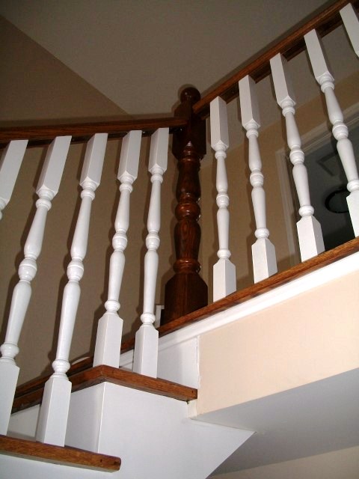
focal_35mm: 35
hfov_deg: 40.7
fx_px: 484
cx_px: 180
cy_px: 240
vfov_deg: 52.6
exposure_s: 1/125
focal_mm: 6.3
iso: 200
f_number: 3.1
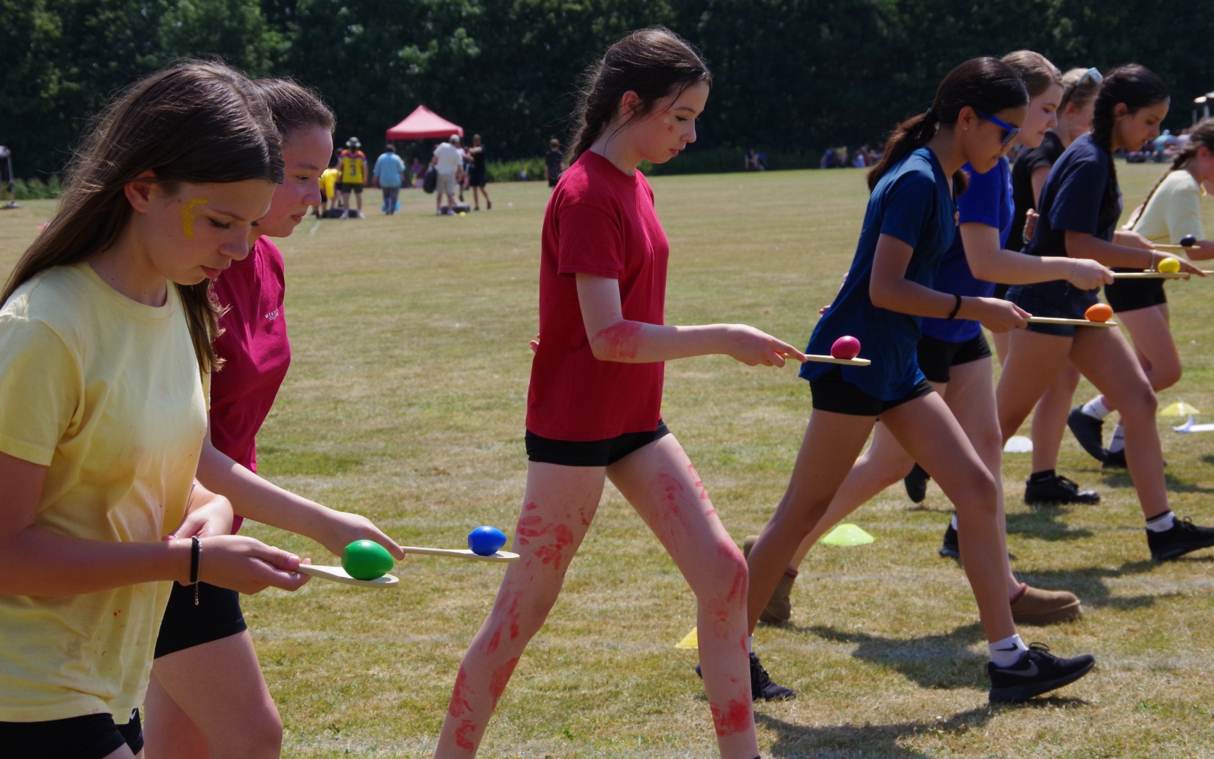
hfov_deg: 23.6
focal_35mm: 88
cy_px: 375
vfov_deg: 14.8
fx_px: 2911
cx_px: 590
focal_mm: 48
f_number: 8
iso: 400
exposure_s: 1/1000
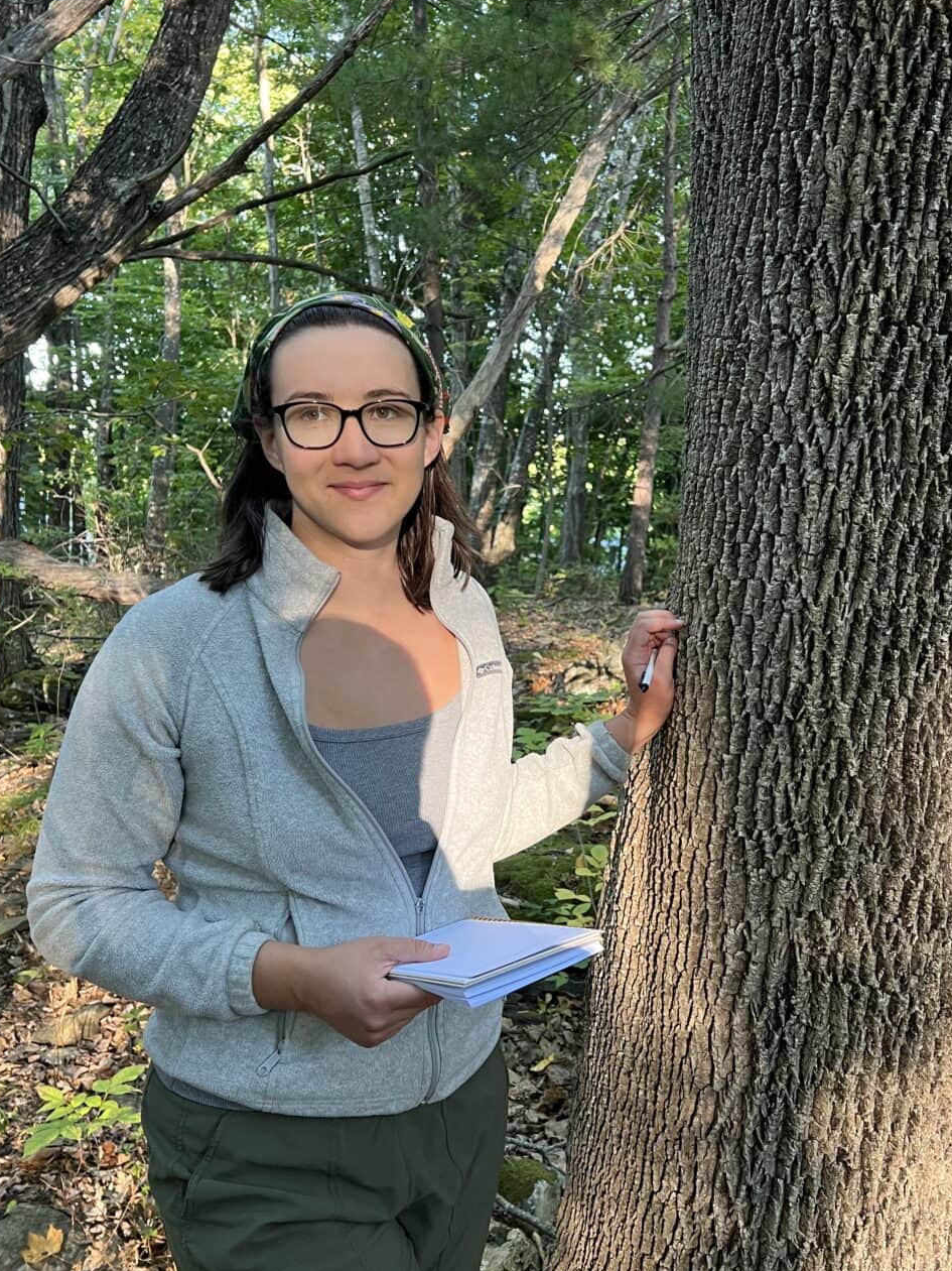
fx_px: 1211
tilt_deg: -7.6
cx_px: 544
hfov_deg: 42.8
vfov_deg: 55.4
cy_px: 638
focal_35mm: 33
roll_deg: +1.1
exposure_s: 1/75
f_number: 1.5
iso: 125
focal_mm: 5.7
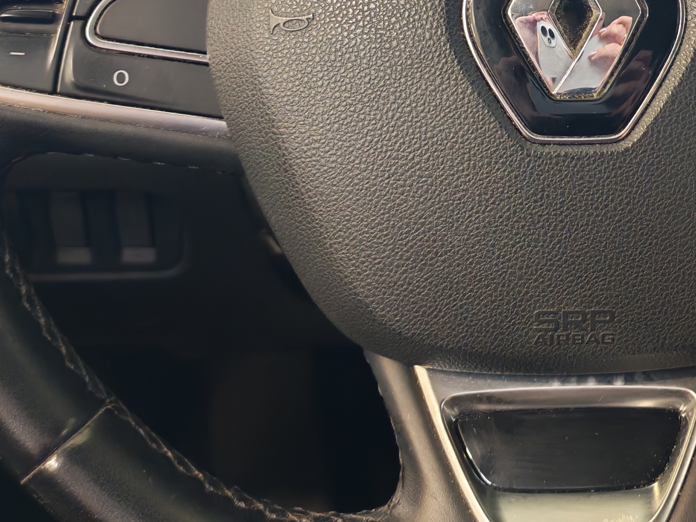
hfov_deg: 27.8
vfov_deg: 20.8
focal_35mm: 68
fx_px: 1367
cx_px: 583
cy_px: -11
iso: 1000
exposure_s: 1/50
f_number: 1.9
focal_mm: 6.12
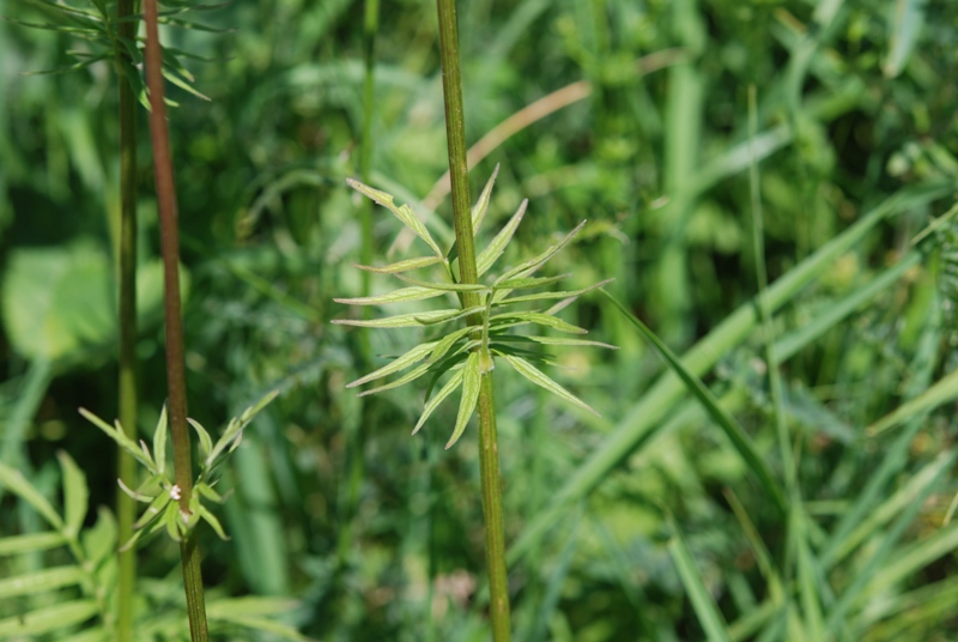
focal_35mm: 90
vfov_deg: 15.2
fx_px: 2399
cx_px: 479
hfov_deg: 22.6
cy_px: 321
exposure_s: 1/250
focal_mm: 60
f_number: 6.3
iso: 100
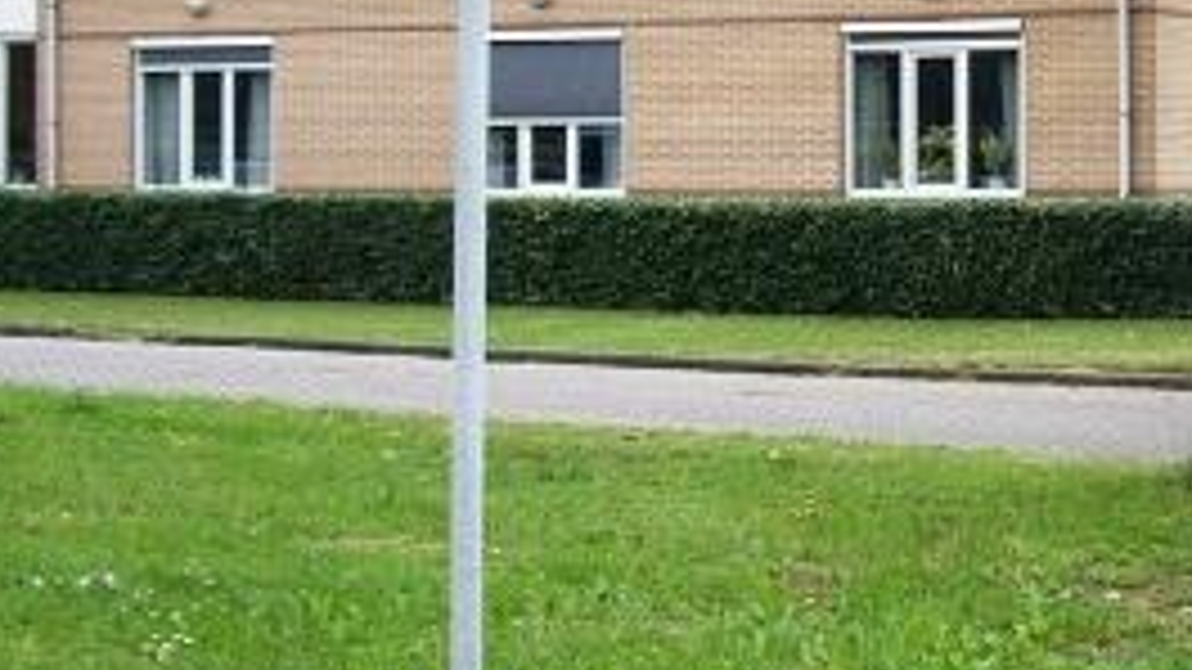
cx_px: 1120
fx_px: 3160
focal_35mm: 100
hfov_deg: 20.8
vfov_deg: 12.0
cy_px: 85
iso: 64
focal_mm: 7.9
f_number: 2.8
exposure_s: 1/160
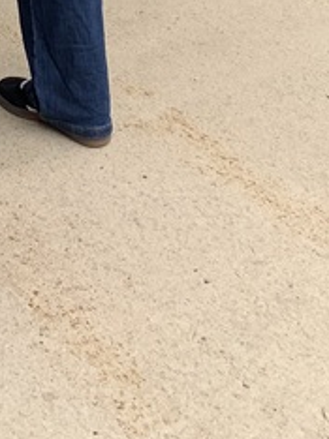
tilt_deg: -7.3
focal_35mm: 114
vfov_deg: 13.9
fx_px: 1447
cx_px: -122
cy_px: -503
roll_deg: -0.6
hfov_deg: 12.5
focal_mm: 4.25
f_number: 1.8
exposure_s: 1/815
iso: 25
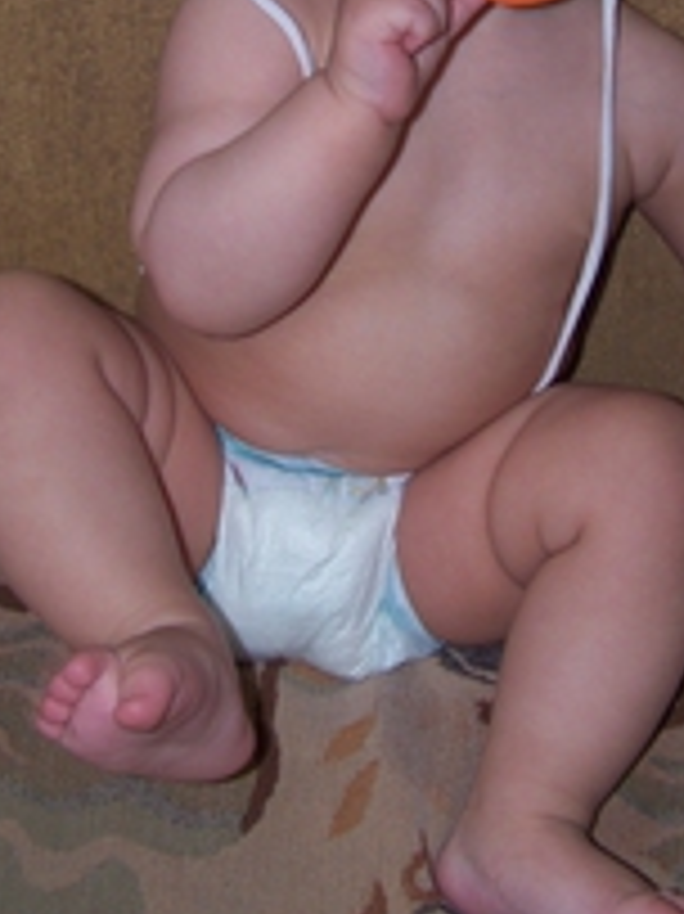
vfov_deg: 24.0
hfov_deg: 18.4
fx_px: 2110
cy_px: 149
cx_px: 410
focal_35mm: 80
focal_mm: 5.85
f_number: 2.8
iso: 64
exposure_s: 1/30
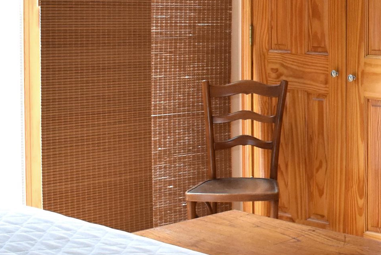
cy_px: 16
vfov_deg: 15.5
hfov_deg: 21.3
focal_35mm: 87
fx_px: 921
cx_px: 491
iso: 2200
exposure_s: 1/60
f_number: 4
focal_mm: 18
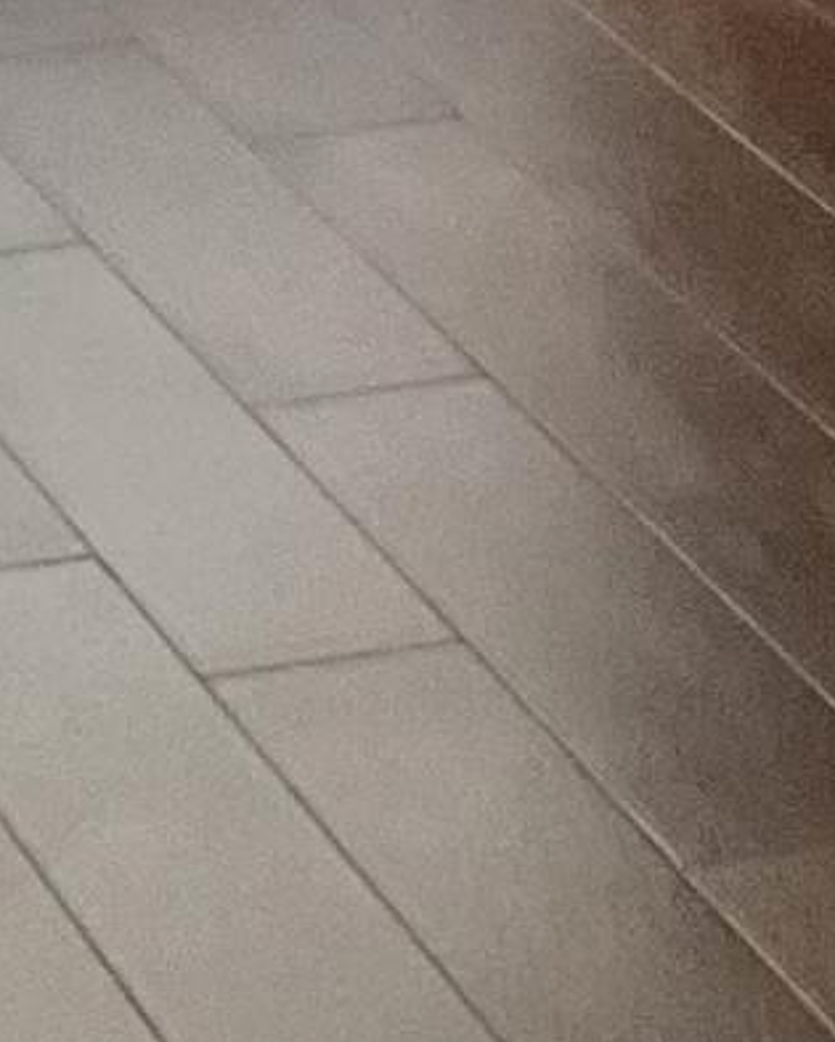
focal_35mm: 221
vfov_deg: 8.5
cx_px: 40
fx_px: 6819
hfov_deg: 7.0
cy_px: -536
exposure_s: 1/60
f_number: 1.8
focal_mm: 3
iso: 125
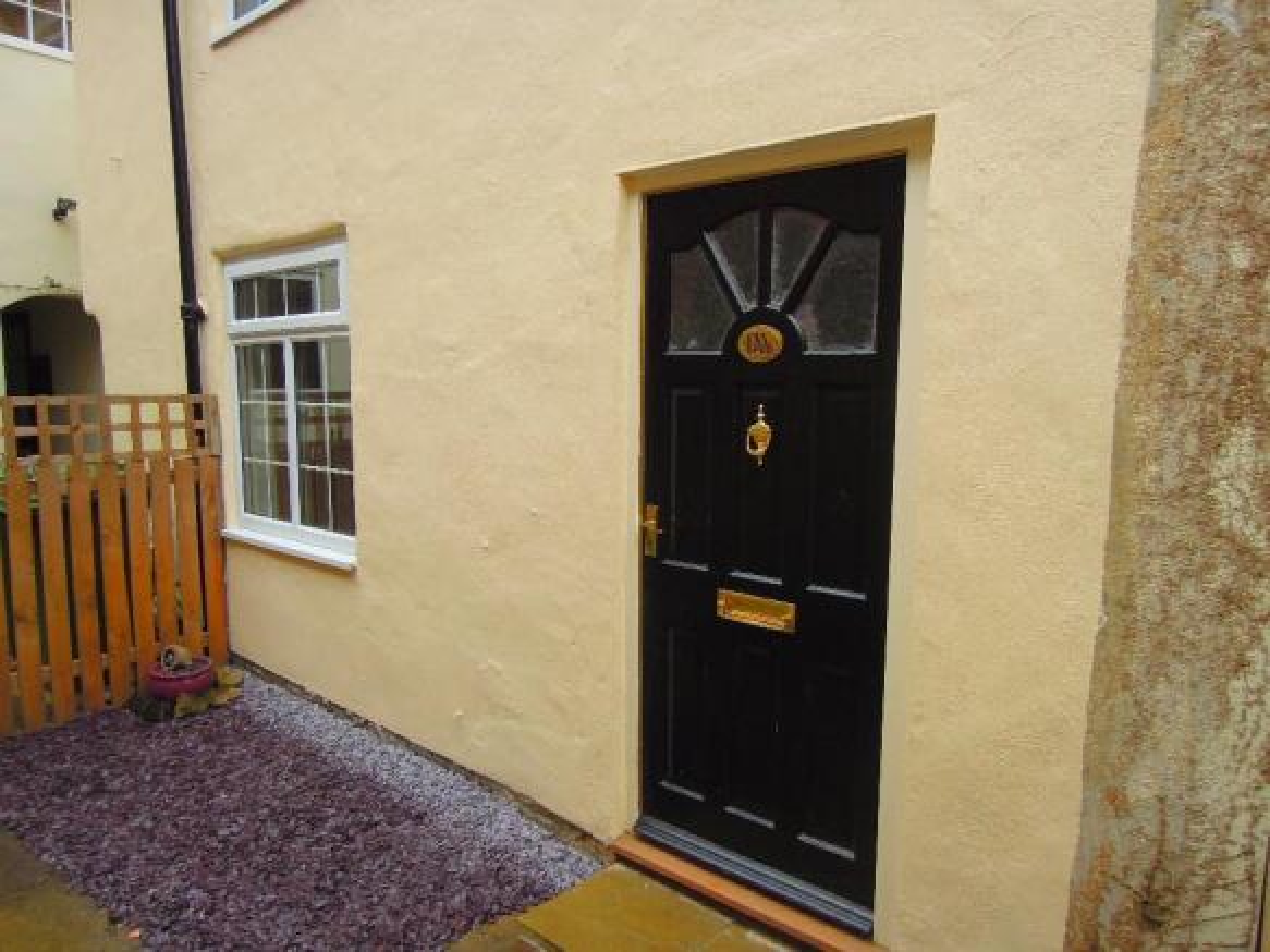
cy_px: 476
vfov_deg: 56.8
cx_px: 635
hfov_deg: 71.6
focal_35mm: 24
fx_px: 880
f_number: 2.2
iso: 160
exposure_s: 1/1250
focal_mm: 4.3
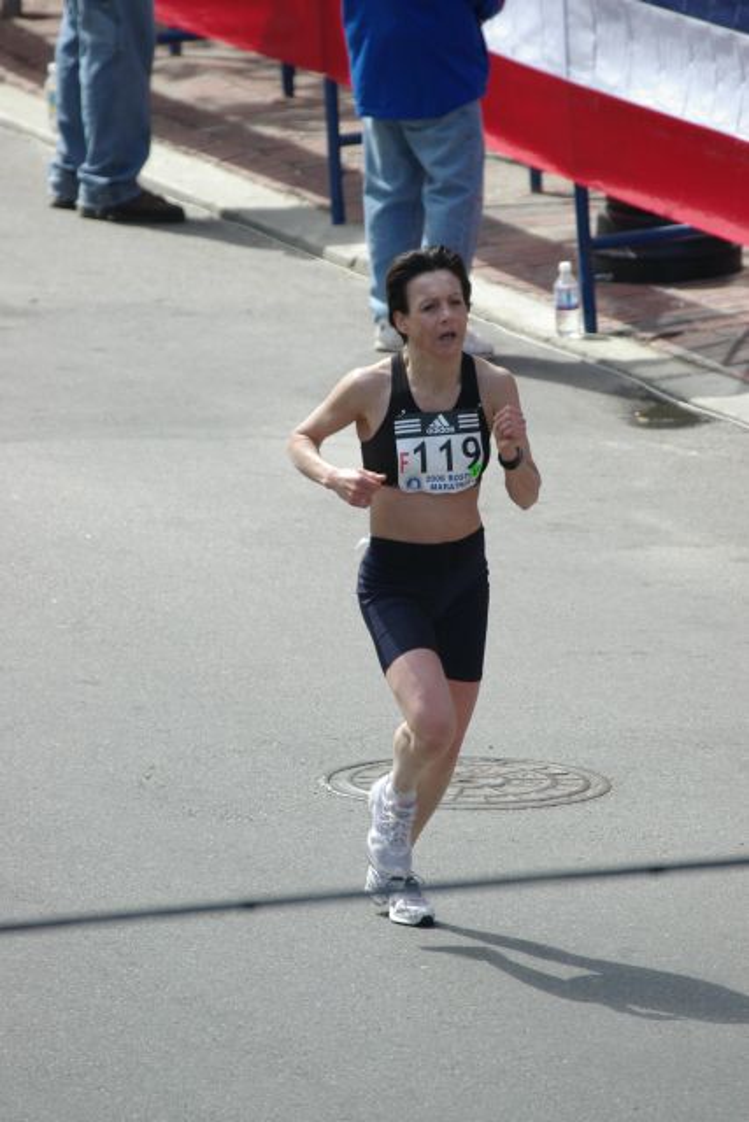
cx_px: 374
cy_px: 561
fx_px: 16842
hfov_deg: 2.5
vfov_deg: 3.8
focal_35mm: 540
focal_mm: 360
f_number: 7.1
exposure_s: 1/500
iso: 400
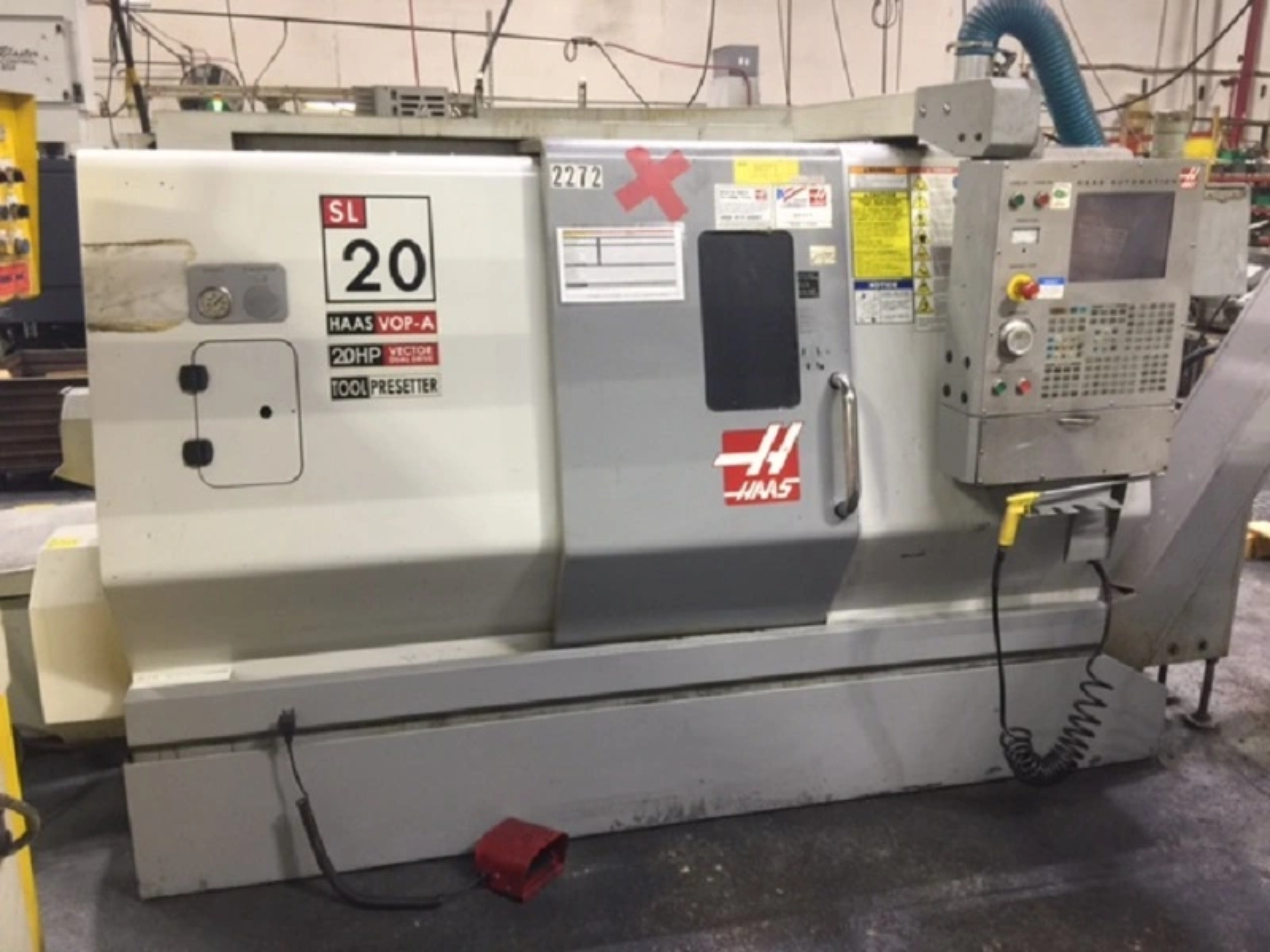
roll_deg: -0.4
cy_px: 476
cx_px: 635
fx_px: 1064
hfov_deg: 61.7
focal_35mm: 29
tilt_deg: -15.4
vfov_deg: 48.2
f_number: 2.2
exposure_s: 1/15
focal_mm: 4.15
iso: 64
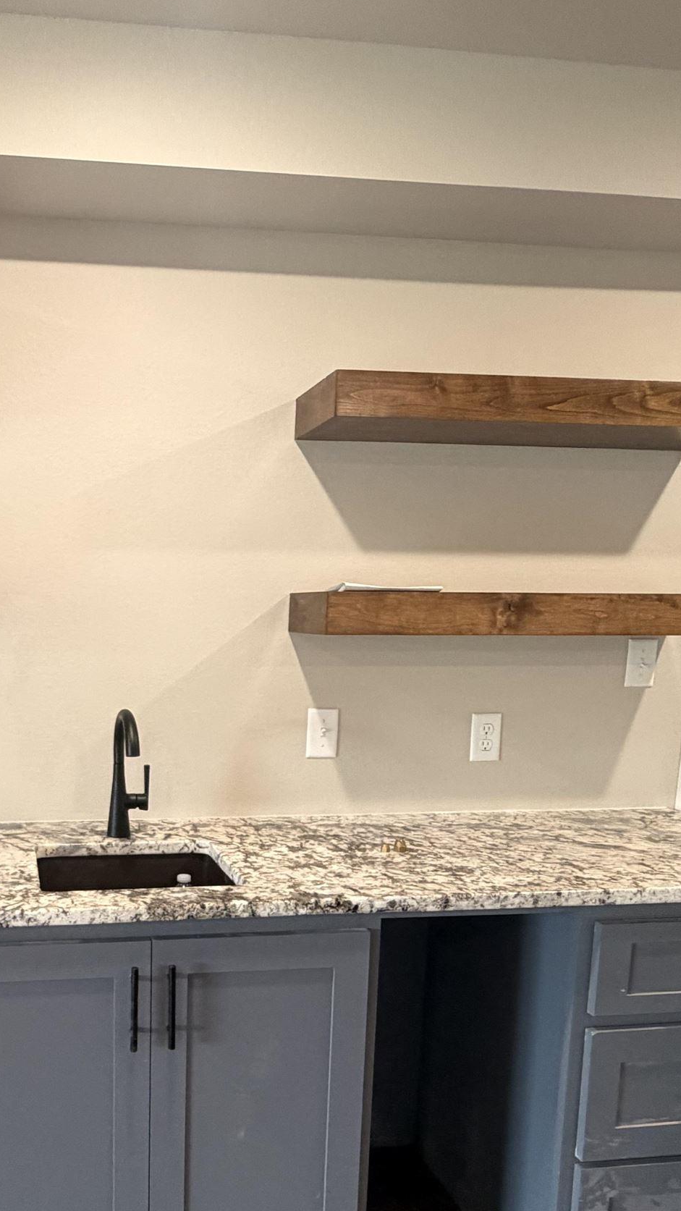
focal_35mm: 28
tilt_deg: -8.8
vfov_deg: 66.9
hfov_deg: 39.6
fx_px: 899
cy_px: 754
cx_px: 120
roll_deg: +1.1
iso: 250
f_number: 2.2
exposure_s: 1/60
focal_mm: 2.22
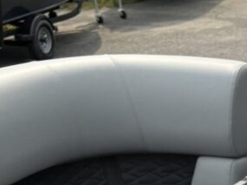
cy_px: 453
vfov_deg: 9.8
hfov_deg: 14.2
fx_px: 942
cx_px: 334
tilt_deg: -34.1
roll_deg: -0.1
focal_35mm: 132
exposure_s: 1/1845
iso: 50
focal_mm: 5.96
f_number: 1.6
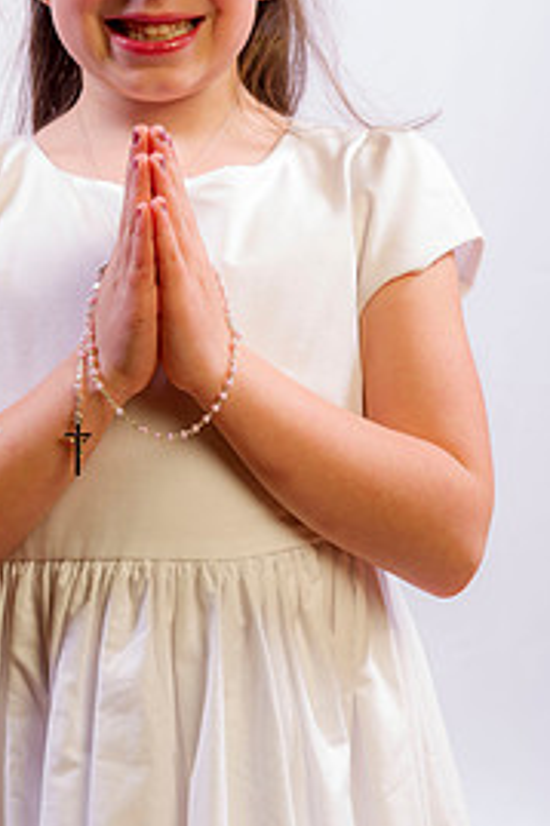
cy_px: 166
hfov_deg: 11.7
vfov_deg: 17.4
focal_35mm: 117
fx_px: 2684
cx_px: 143
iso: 100
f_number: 8
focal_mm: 70
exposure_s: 1/160
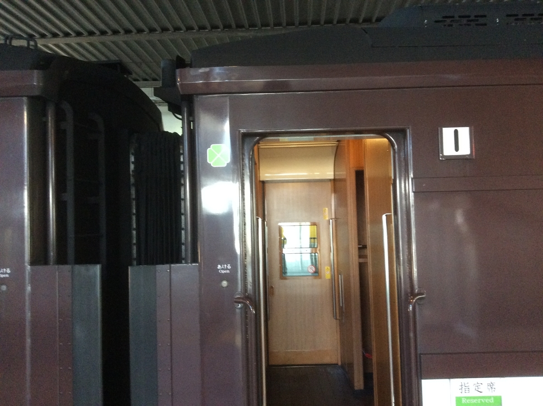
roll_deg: +0.5
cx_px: 272
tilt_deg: +0.6
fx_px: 501
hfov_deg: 56.9
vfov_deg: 44.0
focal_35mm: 32
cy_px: 203
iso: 250
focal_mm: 3.3
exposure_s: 1/24
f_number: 2.4
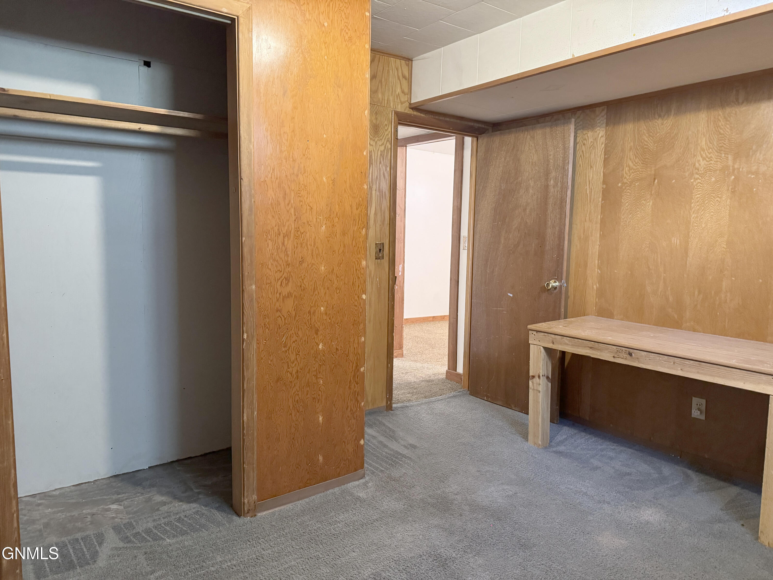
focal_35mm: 24
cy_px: 290
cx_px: 386
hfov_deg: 71.6
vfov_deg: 56.8
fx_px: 536
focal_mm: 6.76
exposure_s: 1/40
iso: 800
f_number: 1.78
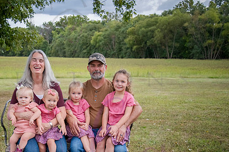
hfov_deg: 35.2
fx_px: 356
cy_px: 110
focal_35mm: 56
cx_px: 73
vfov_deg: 24.0
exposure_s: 1/640
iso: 400
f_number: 4
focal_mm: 35
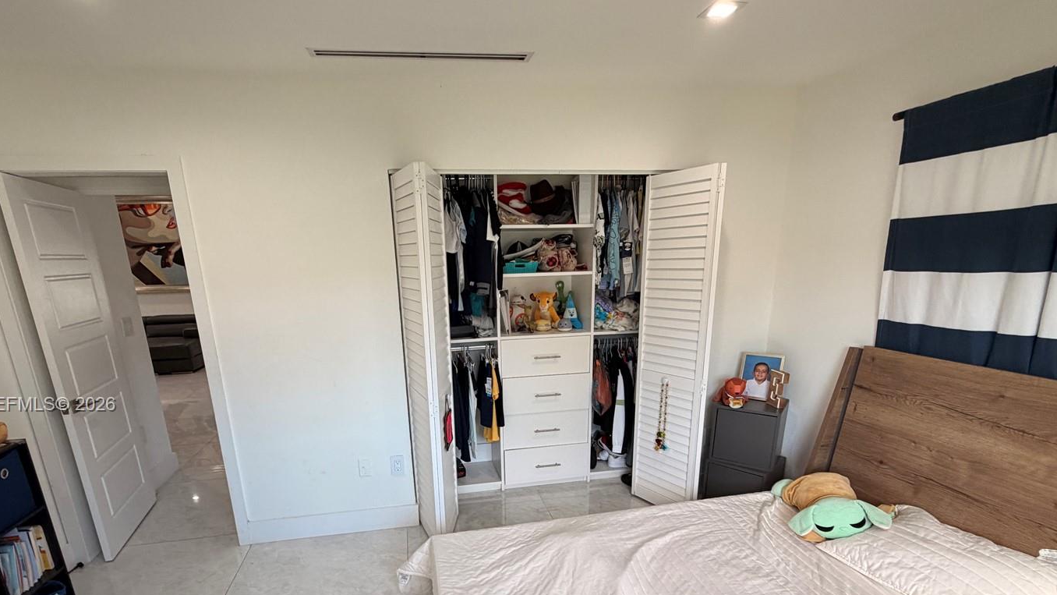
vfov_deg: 59.4
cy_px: 406
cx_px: 497
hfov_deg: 92.5
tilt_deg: -15.3
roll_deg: +1.8
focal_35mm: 18
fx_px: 505
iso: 160
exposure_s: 1/120
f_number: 2.2
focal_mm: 2.22
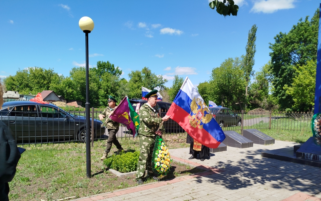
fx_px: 228
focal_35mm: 26
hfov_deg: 70.4
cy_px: 119
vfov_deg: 47.4
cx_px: 159
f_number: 1.7
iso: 50
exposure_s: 1/724
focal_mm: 5.31
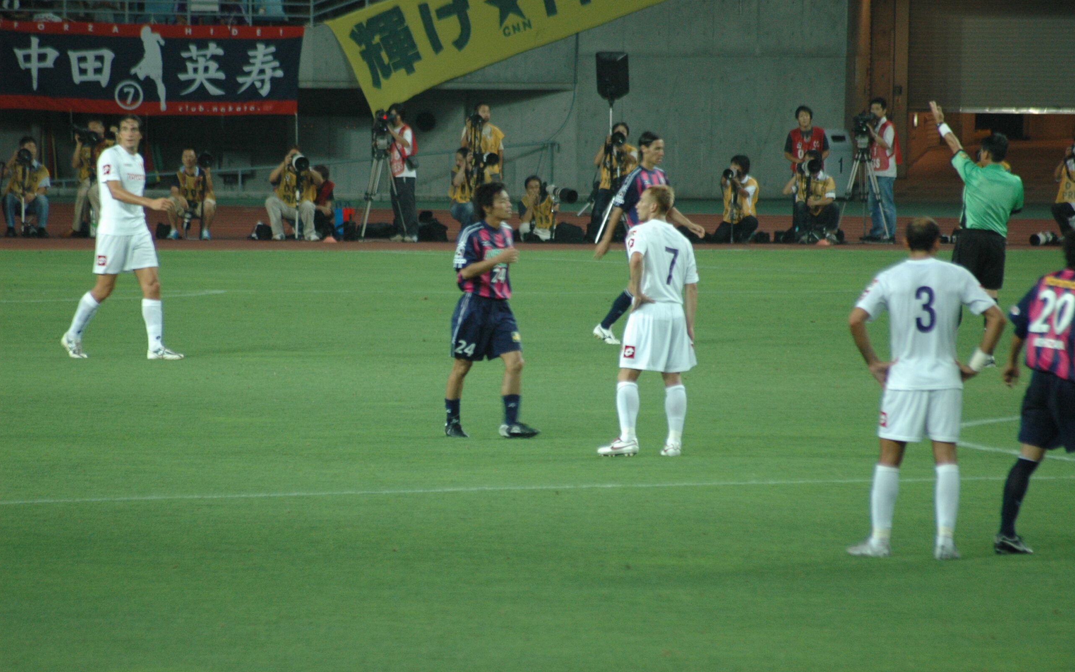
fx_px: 12101
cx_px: 538
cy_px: 331
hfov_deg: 5.1
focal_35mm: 413
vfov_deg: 3.2
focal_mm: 270
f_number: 5.6
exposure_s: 1/100
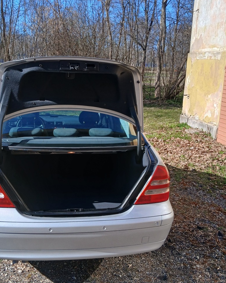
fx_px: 351
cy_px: 140
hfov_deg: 35.4
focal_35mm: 42
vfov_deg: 43.8
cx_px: 84
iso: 20
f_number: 1.8
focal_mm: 3.98
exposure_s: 1/325
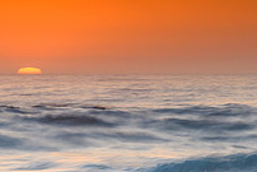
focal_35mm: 355
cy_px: 170
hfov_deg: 5.8
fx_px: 2536
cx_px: 73
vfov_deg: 3.9
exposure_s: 1/2.5
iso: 160
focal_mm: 75
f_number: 7.1
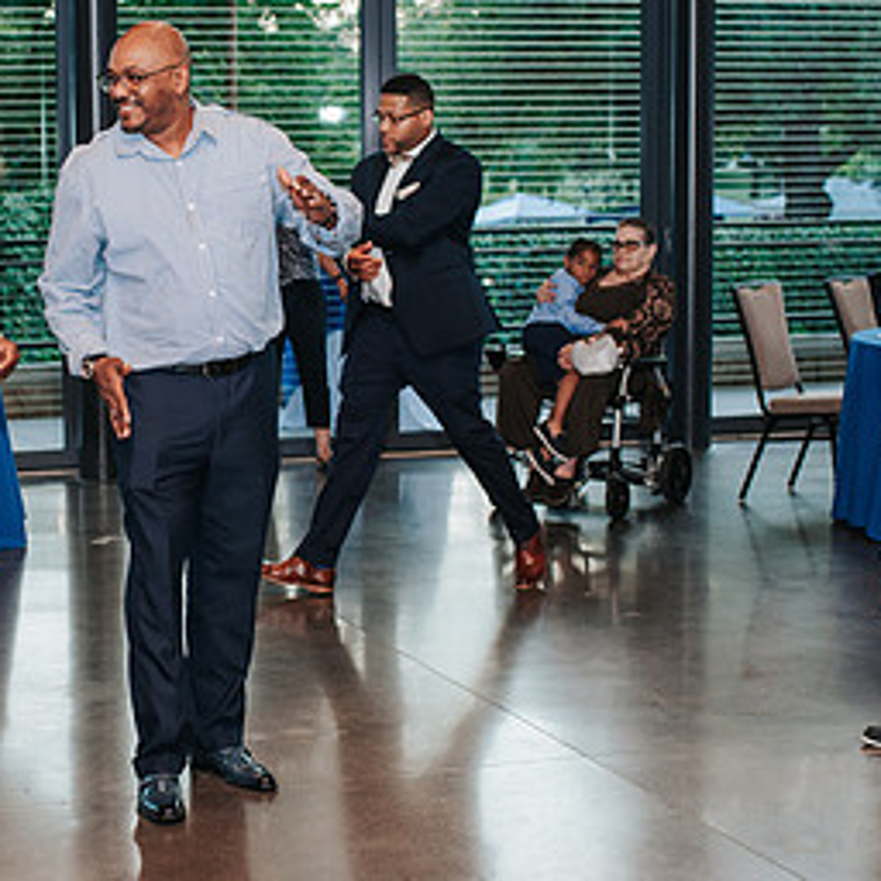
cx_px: 132
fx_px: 2217
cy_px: 442
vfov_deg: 22.5
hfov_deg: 22.1
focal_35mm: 77
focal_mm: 35
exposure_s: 1/160
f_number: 2.8
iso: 500
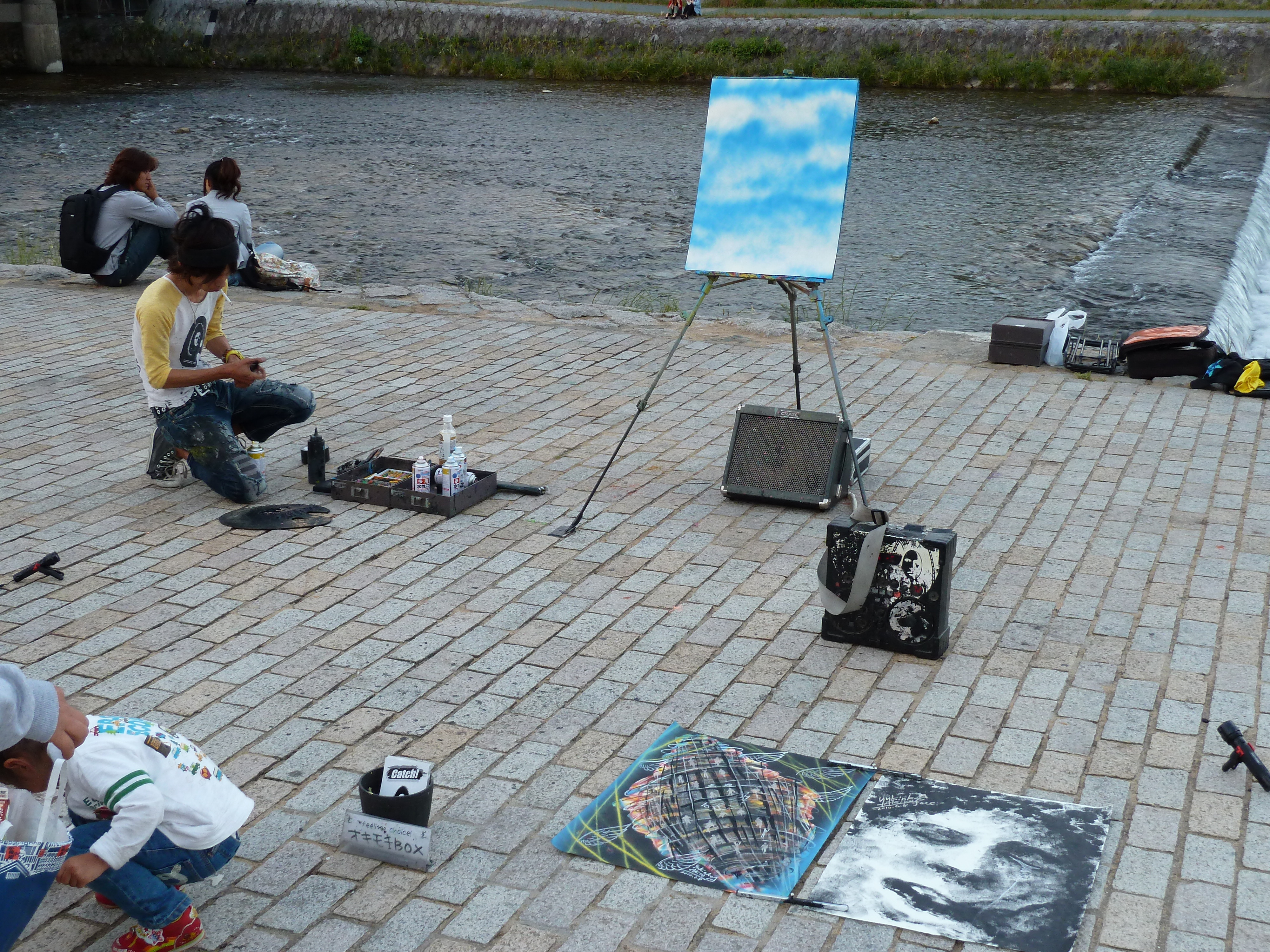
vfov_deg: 32.9
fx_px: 1614
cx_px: 635
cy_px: 476
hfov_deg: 42.9
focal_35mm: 44
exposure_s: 1/30
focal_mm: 7.3
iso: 125
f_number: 3.7
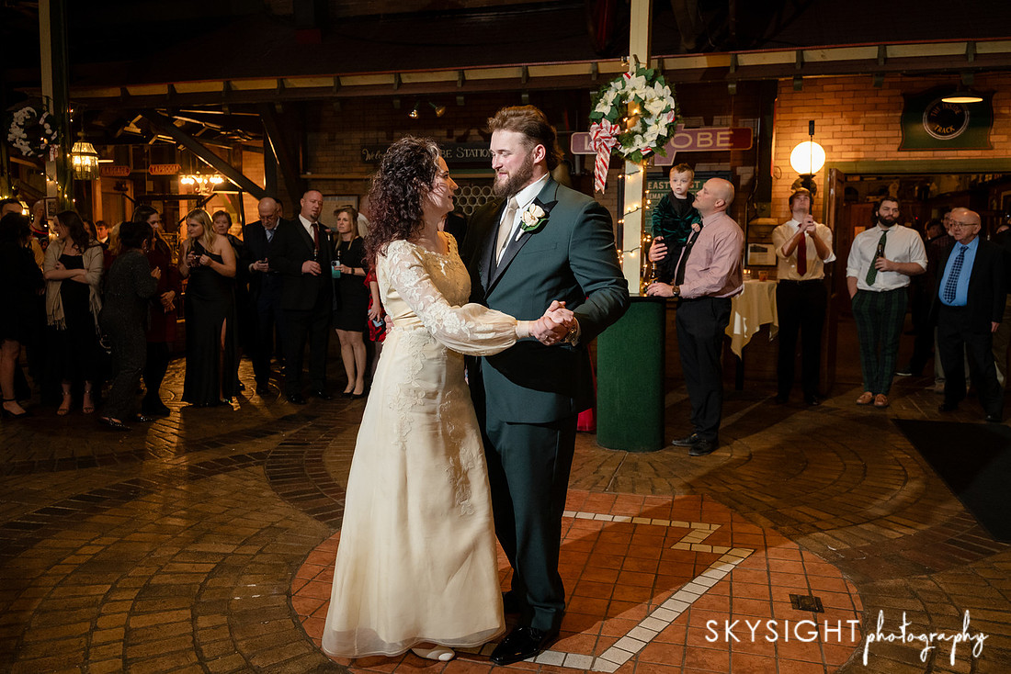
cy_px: 337
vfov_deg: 45.0
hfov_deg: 63.7
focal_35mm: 29
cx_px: 506
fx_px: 814
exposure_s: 1/200
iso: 3200
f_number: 3.5
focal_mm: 28
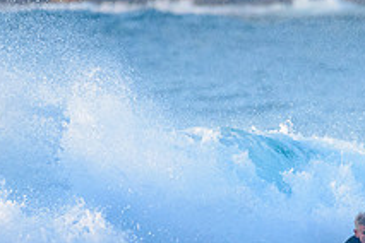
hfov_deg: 1.2
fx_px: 16870
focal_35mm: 1664
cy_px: 190
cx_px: 433
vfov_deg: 0.8
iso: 1800
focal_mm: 500
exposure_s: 1/2000
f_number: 5.6
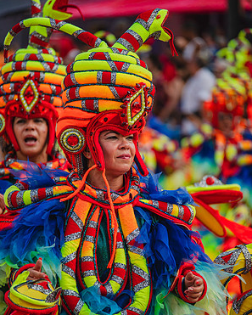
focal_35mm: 341
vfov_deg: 5.7
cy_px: 179
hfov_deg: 4.5
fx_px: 3178
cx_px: 126
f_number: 5.6
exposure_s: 1/1600
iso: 640
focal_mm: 300
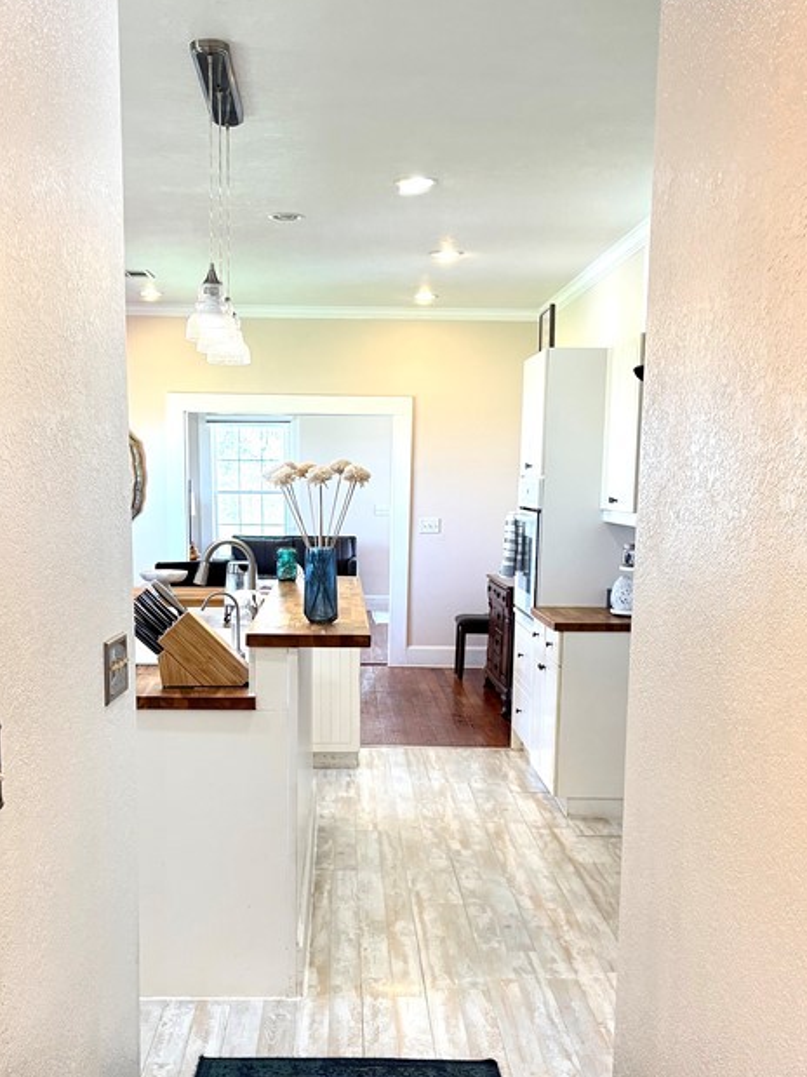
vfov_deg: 43.2
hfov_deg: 33.5
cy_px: 727
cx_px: 348
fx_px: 1337
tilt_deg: -9.3
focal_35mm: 43
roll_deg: -1.0
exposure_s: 1/60
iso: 80
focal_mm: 5.96
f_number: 1.6
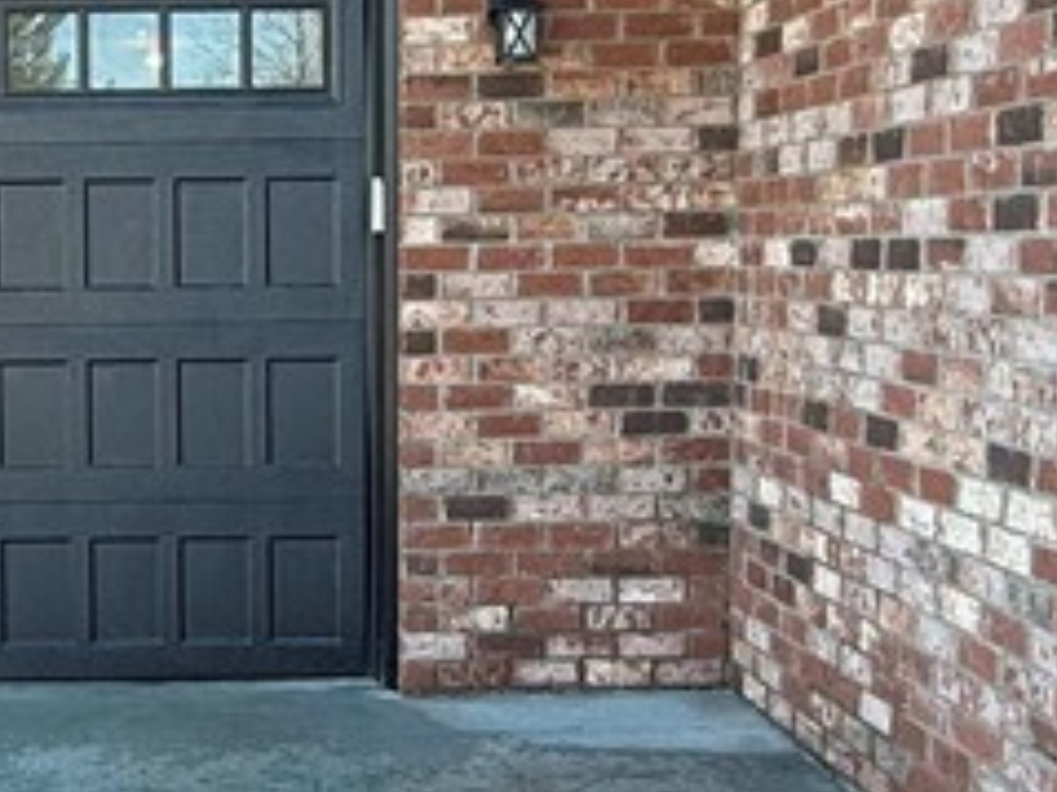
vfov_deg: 24.4
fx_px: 1831
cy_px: 416
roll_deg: +1.4
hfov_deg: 31.2
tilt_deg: -4.5
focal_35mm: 60
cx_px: 186
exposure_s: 1/101
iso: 40
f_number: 2.2
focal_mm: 2.22
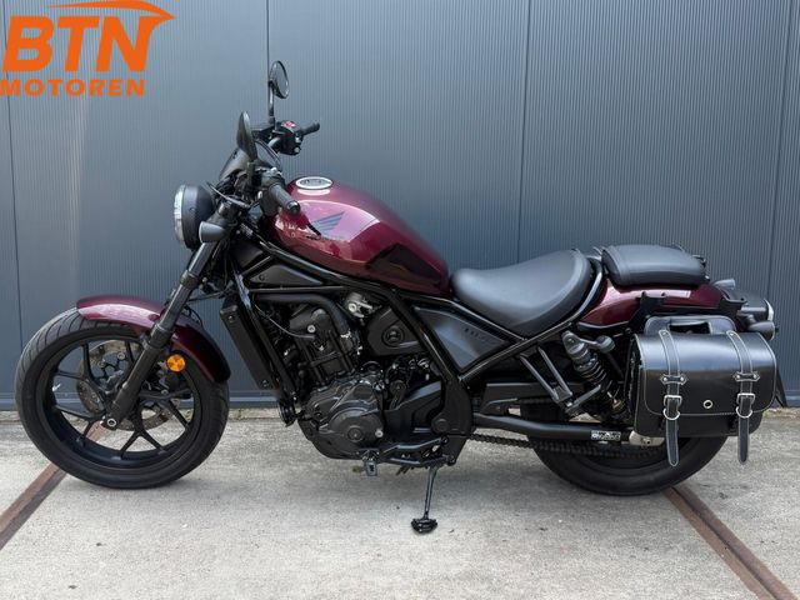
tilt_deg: -8.3
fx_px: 555
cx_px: 400
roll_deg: -0.5
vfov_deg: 56.8
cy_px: 300
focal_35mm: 24
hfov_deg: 71.6
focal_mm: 6.76
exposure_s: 1/181
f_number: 1.78
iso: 64
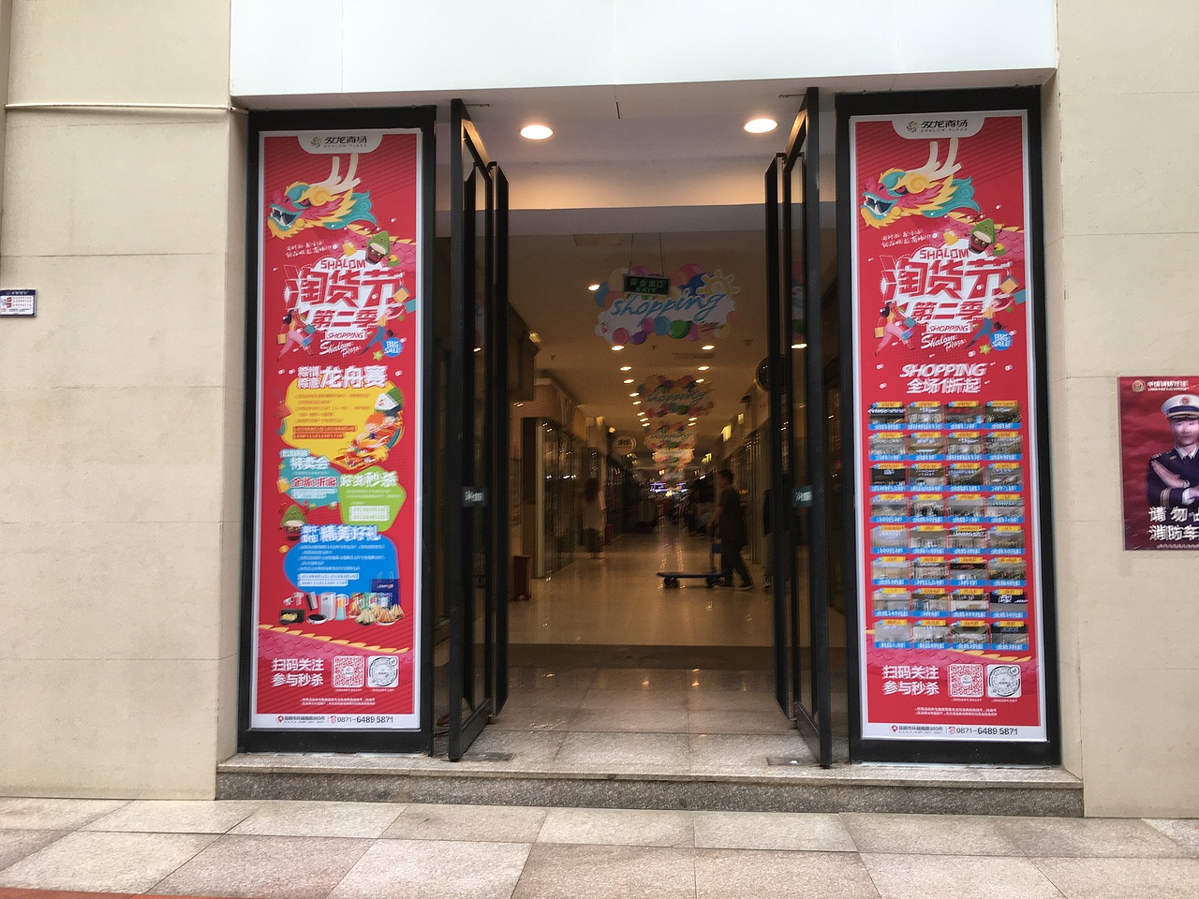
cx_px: 600
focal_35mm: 29
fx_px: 1004
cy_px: 450
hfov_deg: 61.7
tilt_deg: +4.3
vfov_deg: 48.2
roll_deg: +0.0
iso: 32
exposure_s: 1/50
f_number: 2.2
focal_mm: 4.15
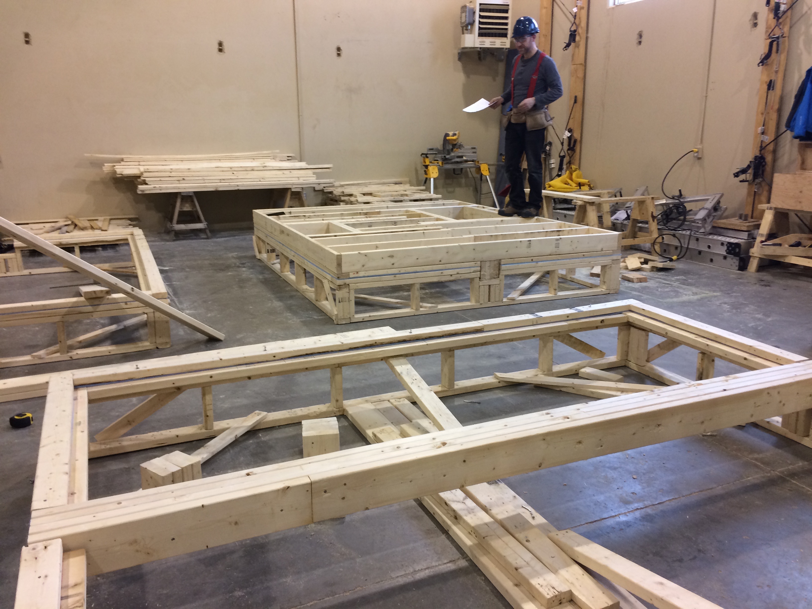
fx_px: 680
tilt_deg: -15.4
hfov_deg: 61.7
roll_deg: +1.3
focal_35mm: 29
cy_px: 304
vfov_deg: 48.2
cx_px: 406
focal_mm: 4.15
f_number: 2.2
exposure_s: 1/30
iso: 80
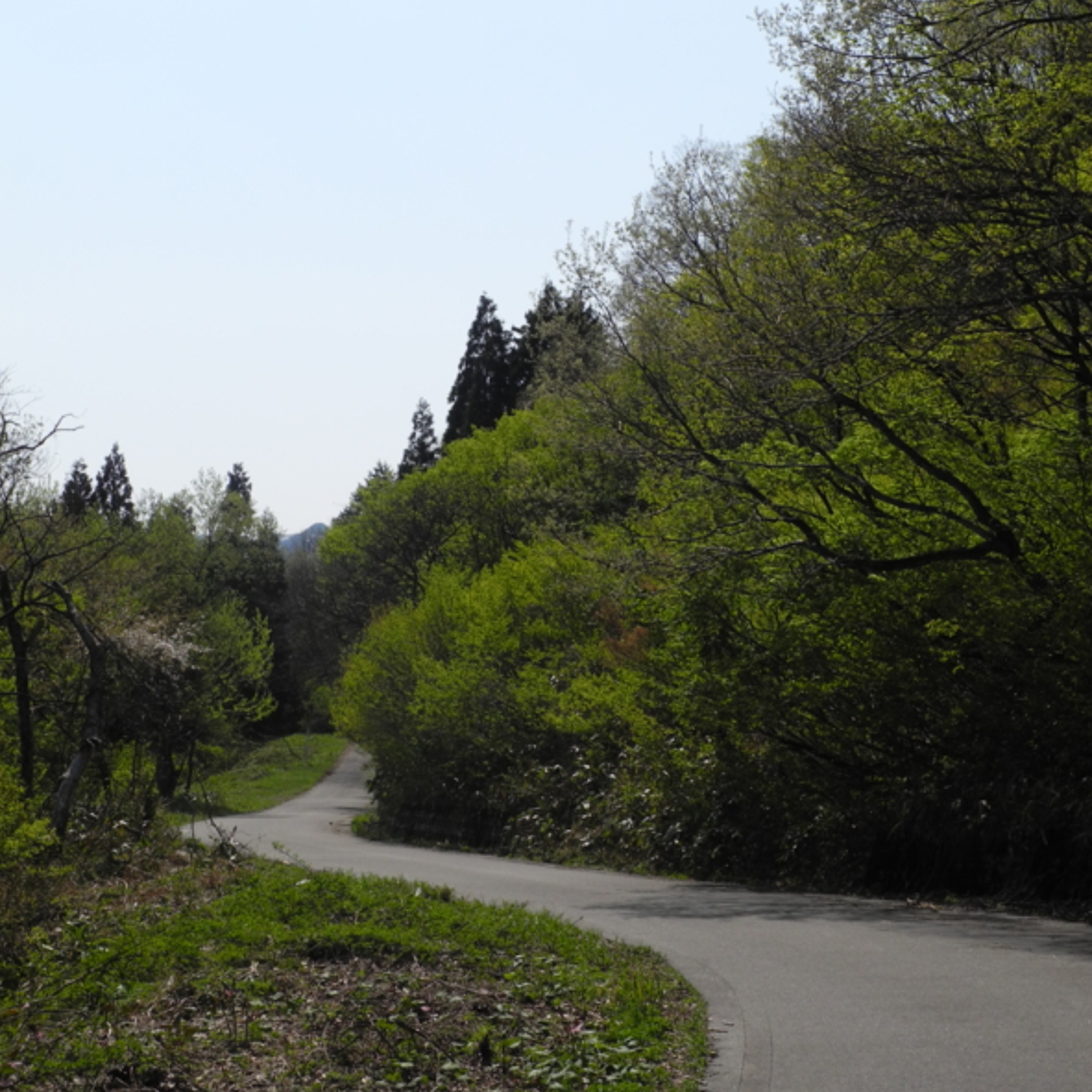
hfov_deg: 23.7
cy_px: 427
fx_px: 2605
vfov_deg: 23.6
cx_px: 545
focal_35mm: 73
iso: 100
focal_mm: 13
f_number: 5.6
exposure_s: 1/916
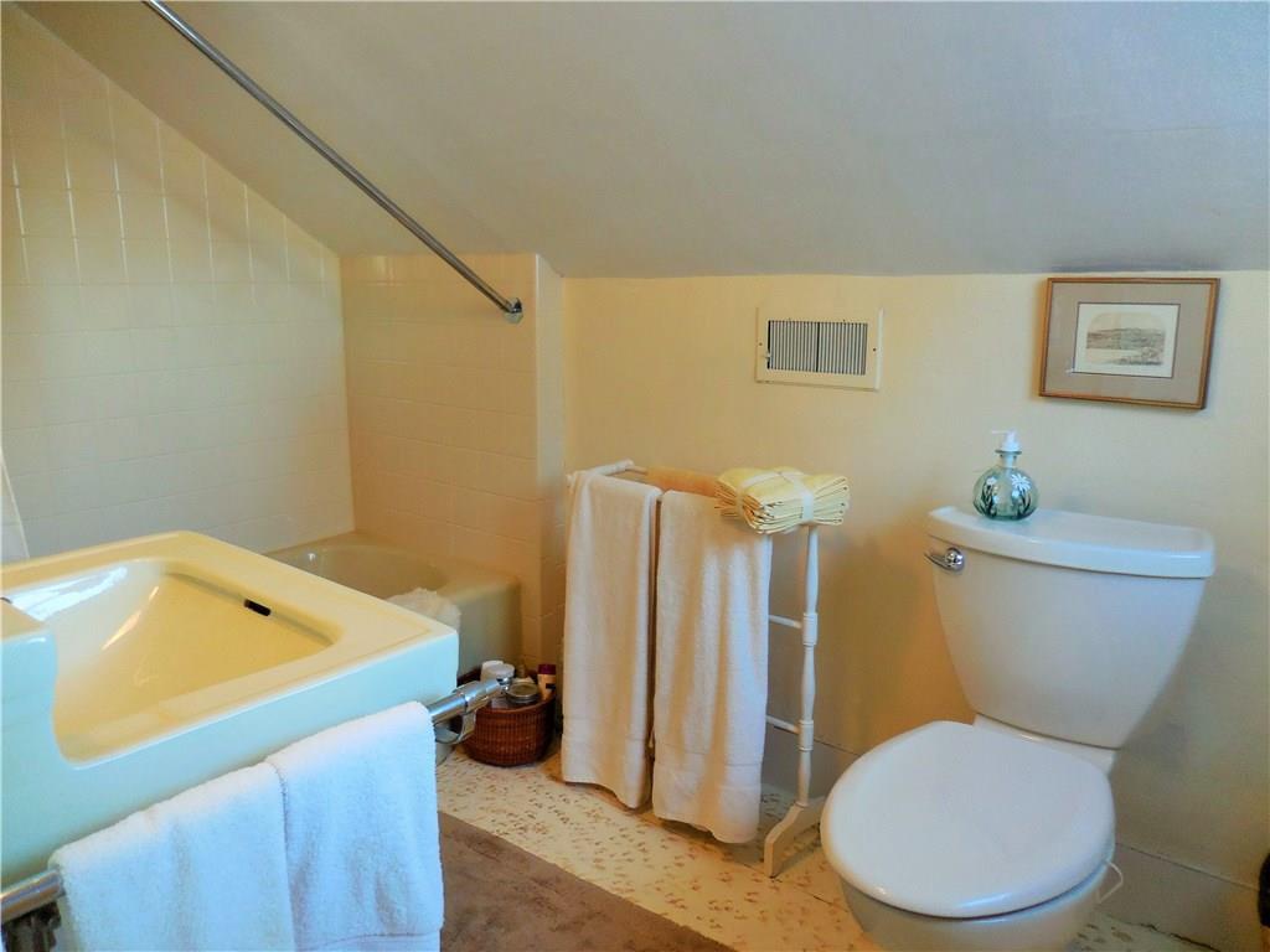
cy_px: 476
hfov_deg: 69.4
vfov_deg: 54.9
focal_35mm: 25
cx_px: 635
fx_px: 917
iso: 280
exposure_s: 1/30
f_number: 3.3
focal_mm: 4.5
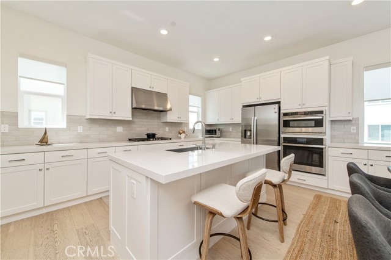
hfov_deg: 104.3
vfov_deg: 81.1
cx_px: 196
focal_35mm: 14
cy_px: 130
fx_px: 152
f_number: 5
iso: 200
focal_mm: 14
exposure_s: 1/125
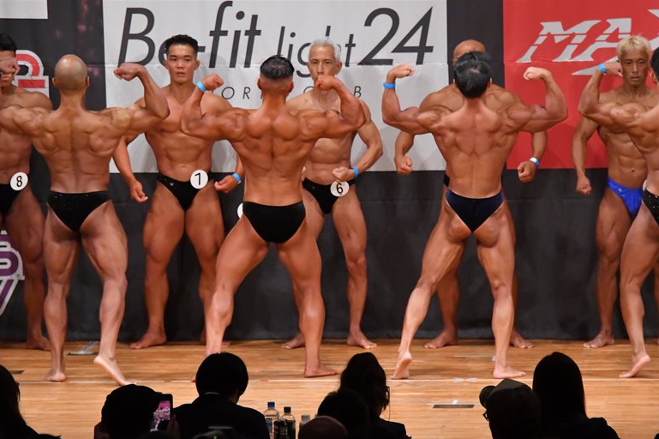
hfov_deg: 8.0
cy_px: 220
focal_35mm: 257
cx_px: 330
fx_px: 4702
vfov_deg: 5.3
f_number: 5.6
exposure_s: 1/400
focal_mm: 170
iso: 8000
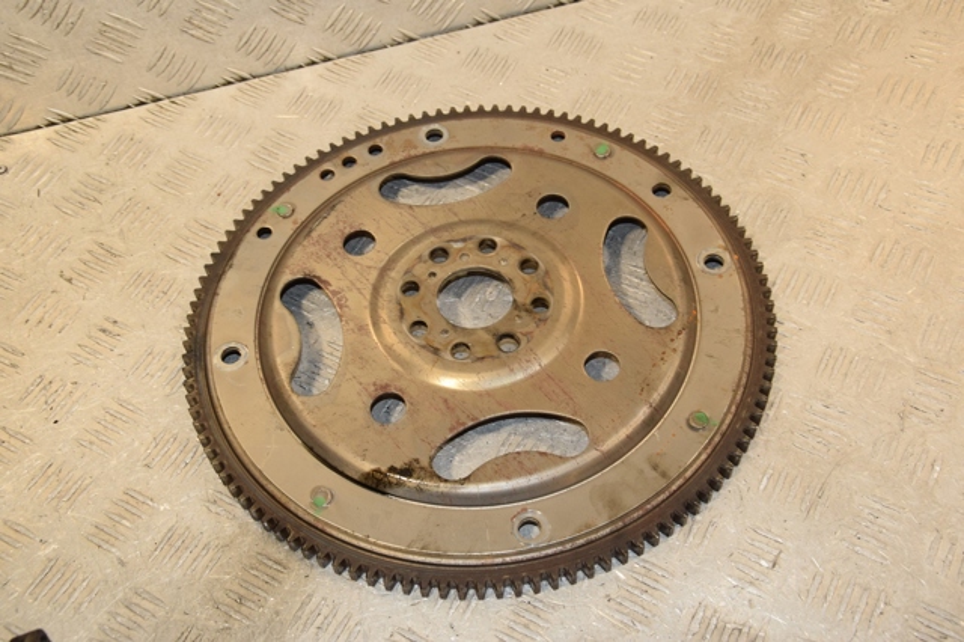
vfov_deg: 29.8
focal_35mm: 45
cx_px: 482
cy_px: 321
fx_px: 1204
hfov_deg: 43.6
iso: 800
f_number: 8
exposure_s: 1/200
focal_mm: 30
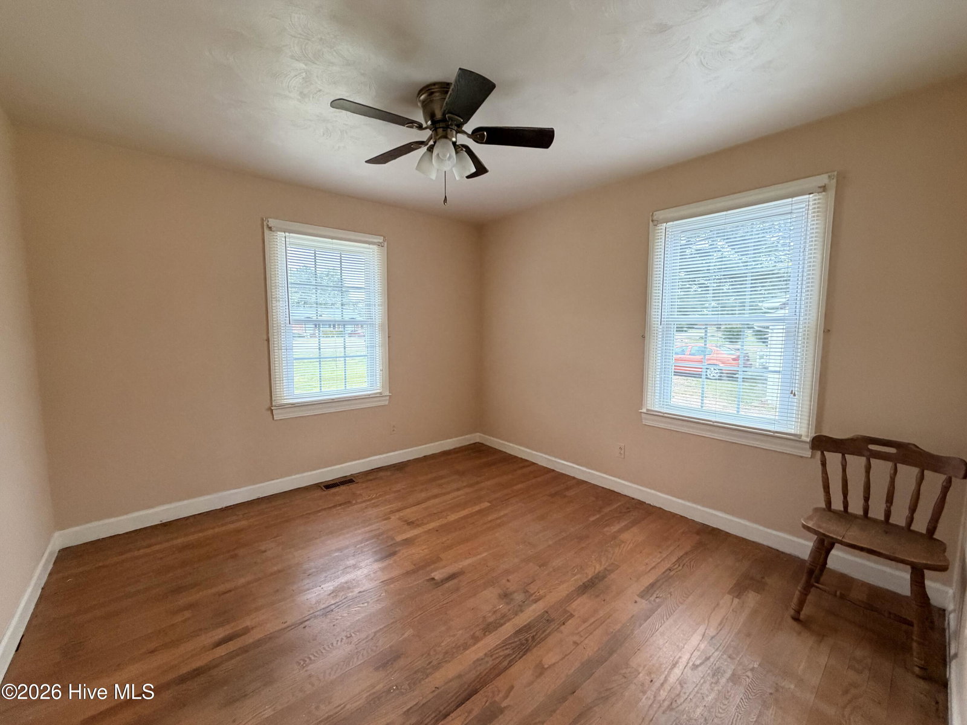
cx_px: 484
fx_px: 391
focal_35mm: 14
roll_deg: +0.7
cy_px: 362
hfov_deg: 102.1
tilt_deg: -5.8
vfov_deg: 85.7
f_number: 2.2
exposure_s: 1/60
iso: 320
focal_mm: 2.22
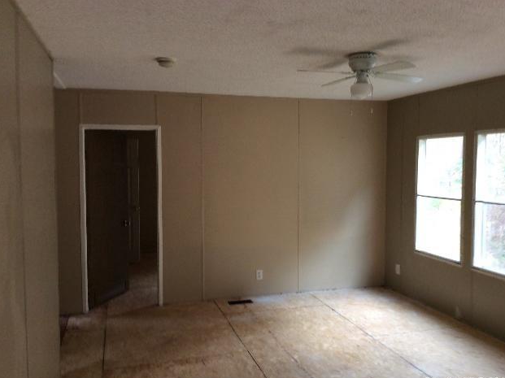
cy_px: 194
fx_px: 481
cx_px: 257
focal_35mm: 33
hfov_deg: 55.4
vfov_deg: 42.9
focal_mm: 3.3
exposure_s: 1/24
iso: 50
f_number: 2.4
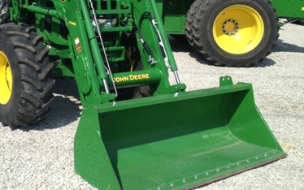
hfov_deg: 36.8
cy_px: 47
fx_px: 448
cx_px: 84
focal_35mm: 54
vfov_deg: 23.7
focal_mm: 4.28
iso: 50
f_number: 2.4
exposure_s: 1/2045
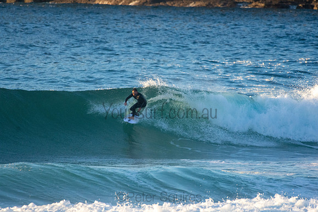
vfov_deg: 1.8
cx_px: 159
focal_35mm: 750
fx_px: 6626
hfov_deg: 2.7
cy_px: 106
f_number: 5.6
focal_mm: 500
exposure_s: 1/2000
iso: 1600
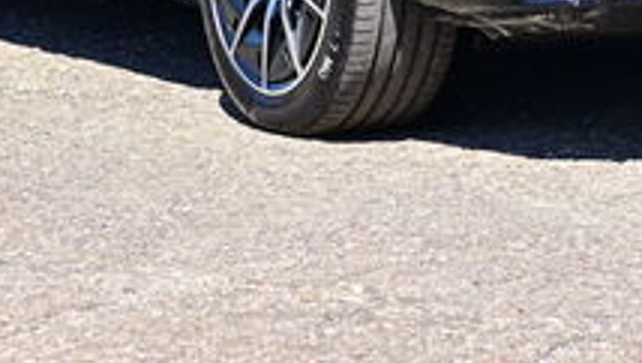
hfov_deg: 9.6
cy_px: -222
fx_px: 3835
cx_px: 468
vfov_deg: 5.4
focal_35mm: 225
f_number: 2.5
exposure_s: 1/2500
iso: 100
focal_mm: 50
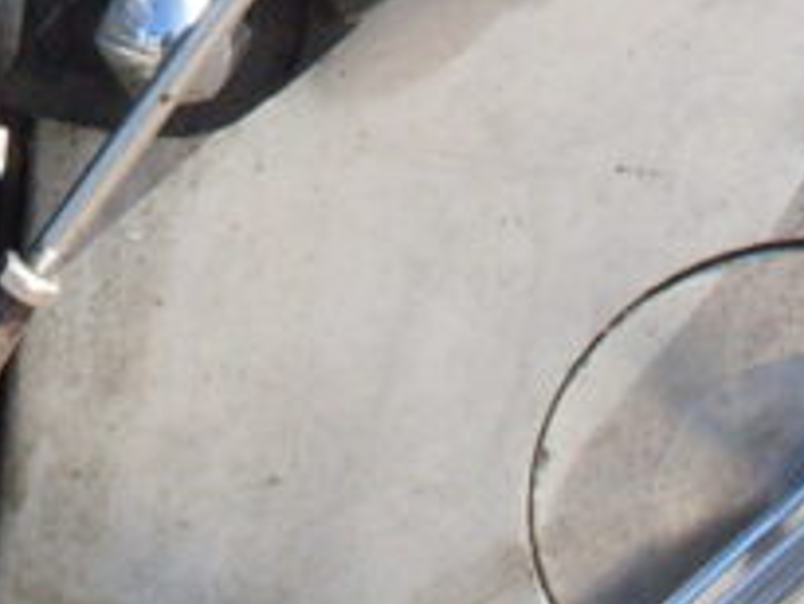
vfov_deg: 7.6
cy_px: -384
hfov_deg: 10.3
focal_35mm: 190
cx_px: 31
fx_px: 4416
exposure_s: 1/90
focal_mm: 6.3
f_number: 8.4
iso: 80
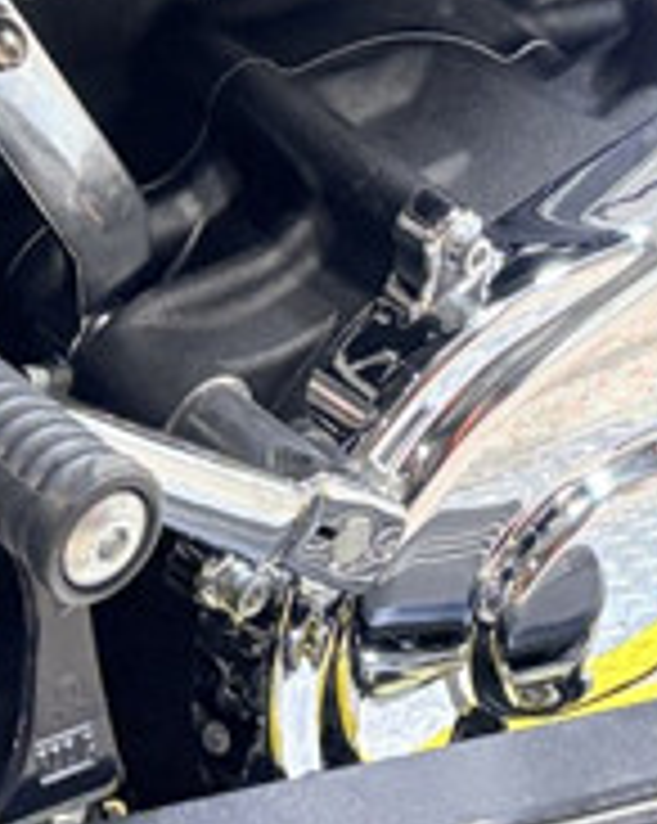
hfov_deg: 10.3
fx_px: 3603
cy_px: -680
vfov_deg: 12.0
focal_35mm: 148
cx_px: 785
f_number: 1.6
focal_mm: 5.96
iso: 125
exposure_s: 1/120
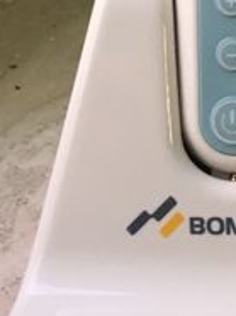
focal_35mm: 125
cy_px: -245
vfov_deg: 14.1
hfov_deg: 11.7
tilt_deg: -13.0
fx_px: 1139
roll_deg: +1.0
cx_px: 239
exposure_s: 1/33
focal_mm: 4.15
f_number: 2.2
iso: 125
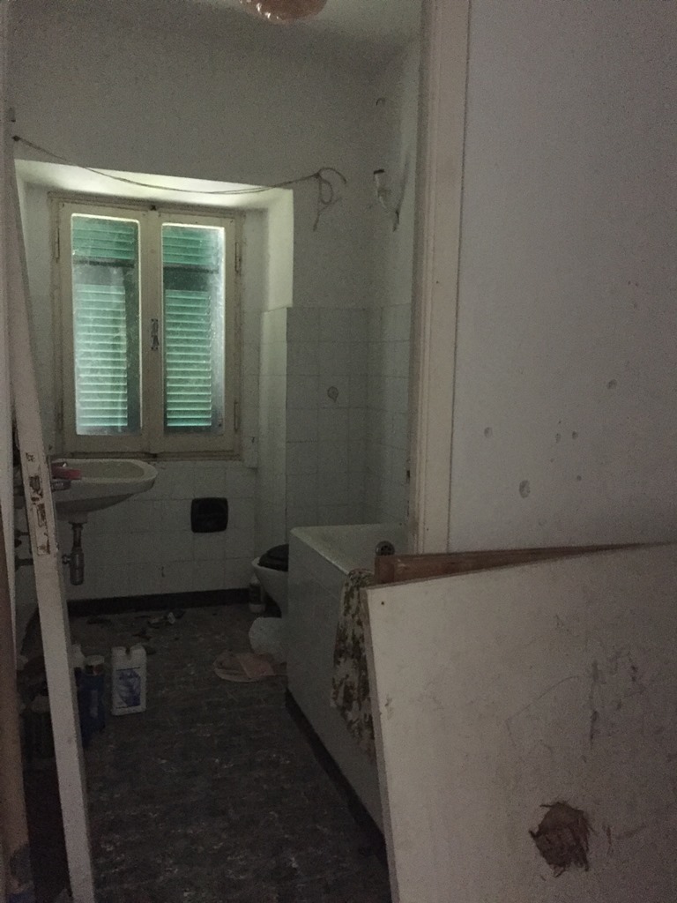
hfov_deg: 48.2
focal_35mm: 29
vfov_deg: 61.7
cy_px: 452
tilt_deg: -3.4
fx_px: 756
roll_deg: -1.5
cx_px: 338
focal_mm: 4.15
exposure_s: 1/17
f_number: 2.2
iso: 1250
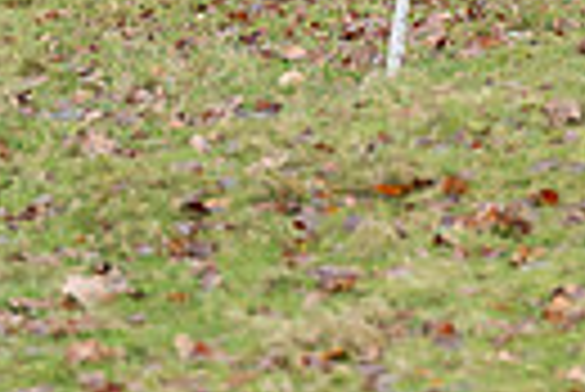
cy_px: -180
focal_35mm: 1174
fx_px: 19099
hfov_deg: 1.8
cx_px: 361
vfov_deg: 1.2
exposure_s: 1/1000
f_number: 3.2
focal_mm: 200
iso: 1000
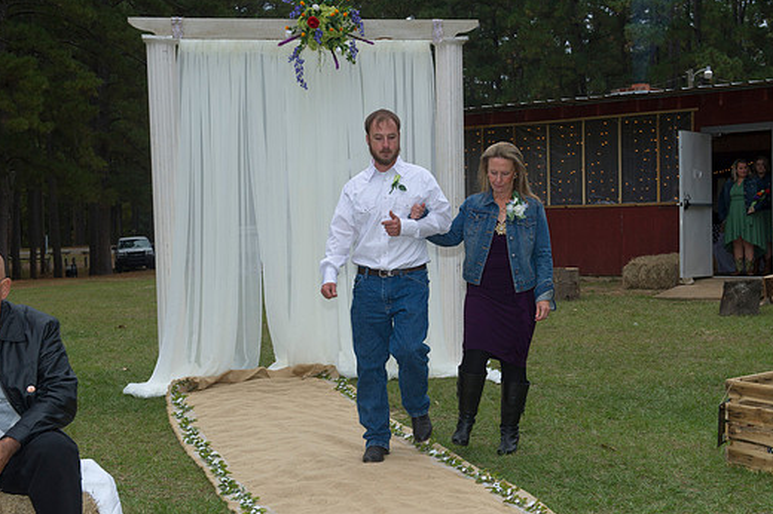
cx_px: 412
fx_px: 1245
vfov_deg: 23.4
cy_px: 256
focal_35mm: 58
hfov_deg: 34.5
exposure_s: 1/160
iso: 800
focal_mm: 52
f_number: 8
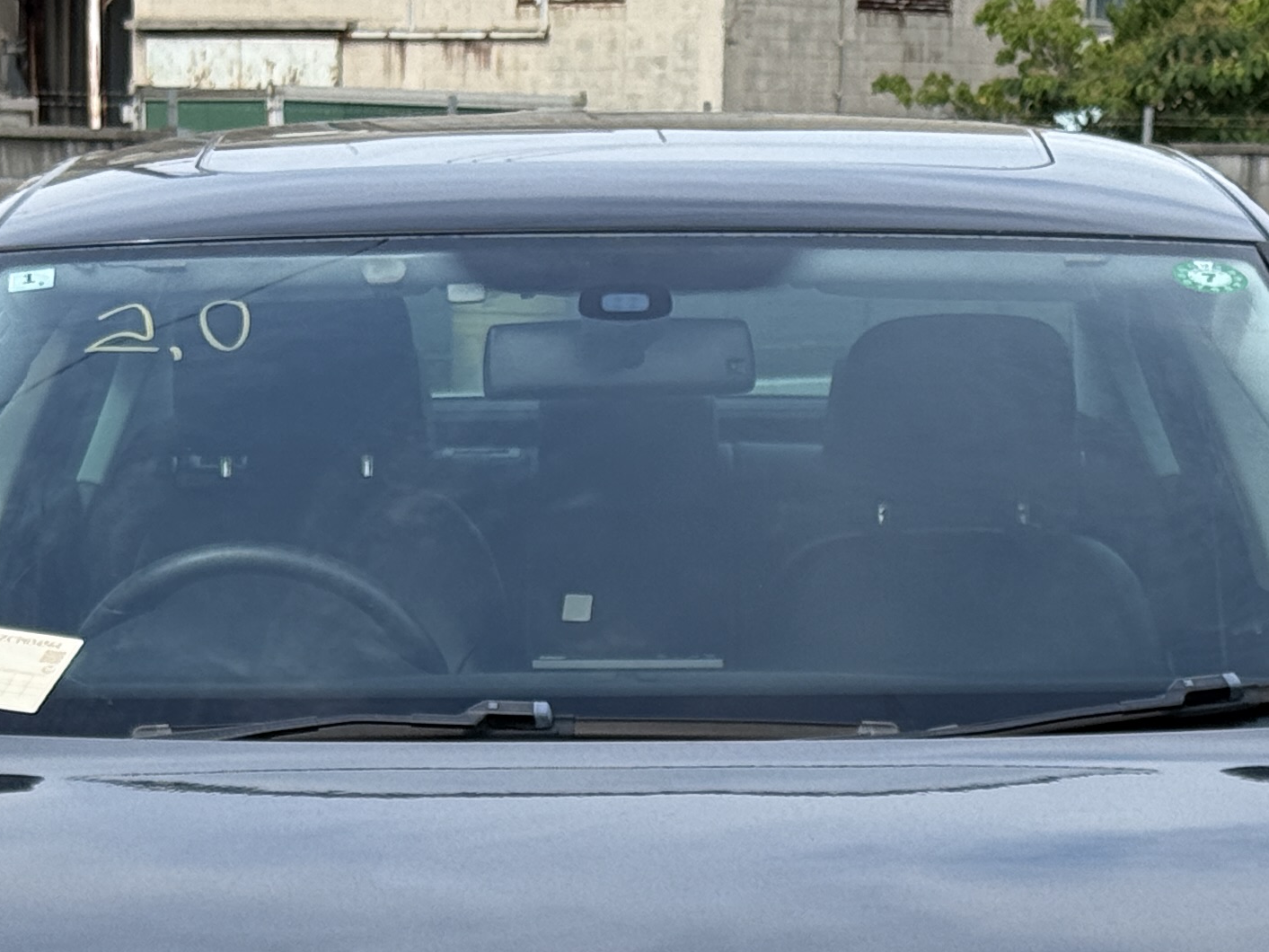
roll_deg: -1.2
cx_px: 640
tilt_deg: -11.9
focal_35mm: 137
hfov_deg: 14.4
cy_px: 1256
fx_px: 5023
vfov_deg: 10.6
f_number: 1.78
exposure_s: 1/2415
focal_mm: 6.76
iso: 80
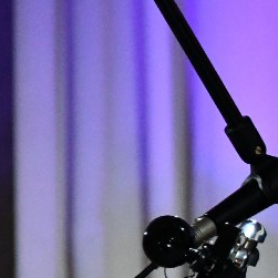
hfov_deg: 3.2
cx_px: 508
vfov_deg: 3.2
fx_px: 4943
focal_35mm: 544
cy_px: 246
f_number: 5.6
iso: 7200
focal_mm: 105
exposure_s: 1/125
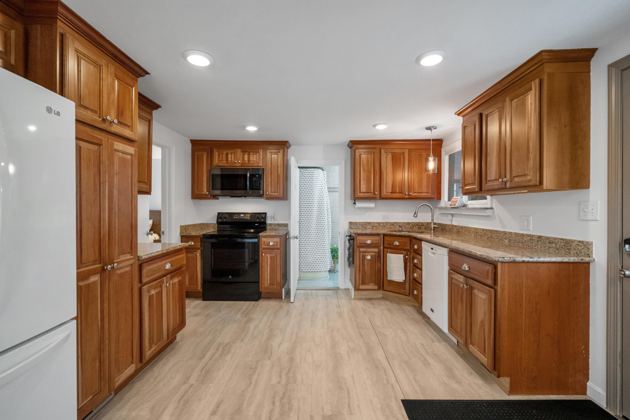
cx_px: 315
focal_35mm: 16
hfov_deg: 96.7
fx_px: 280
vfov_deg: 73.7
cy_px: 210
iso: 4000
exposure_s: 1/30
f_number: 8
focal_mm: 16
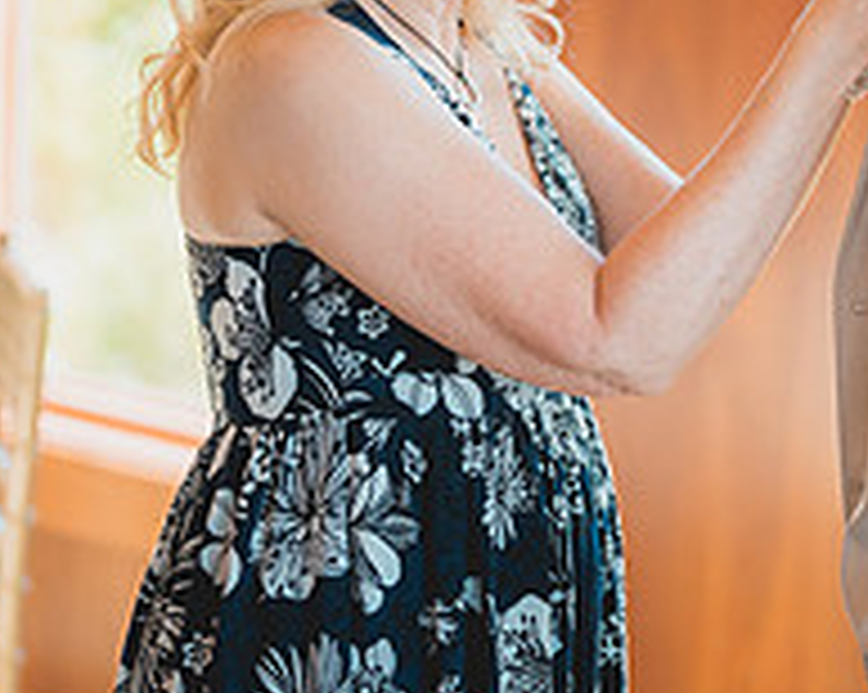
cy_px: -29
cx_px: 801
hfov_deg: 13.5
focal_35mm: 141
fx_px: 3619
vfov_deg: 10.8
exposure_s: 1/2500
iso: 400
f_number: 1.3
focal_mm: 50
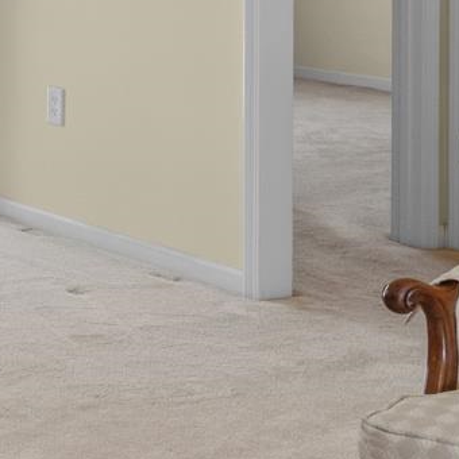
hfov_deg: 15.3
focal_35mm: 100
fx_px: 1500
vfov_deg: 16.6
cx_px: -343
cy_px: -97
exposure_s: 1/15
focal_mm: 16
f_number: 8
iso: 800
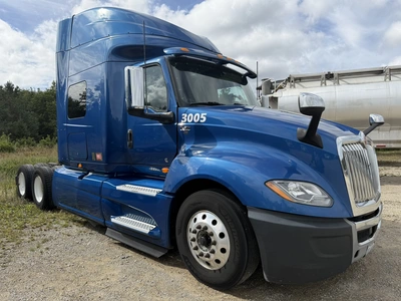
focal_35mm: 24
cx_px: 200
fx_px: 278
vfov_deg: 56.8
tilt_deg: -2.0
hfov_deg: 71.6
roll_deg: +3.5
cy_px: 150
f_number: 1.78
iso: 80
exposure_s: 1/4405
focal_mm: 6.76
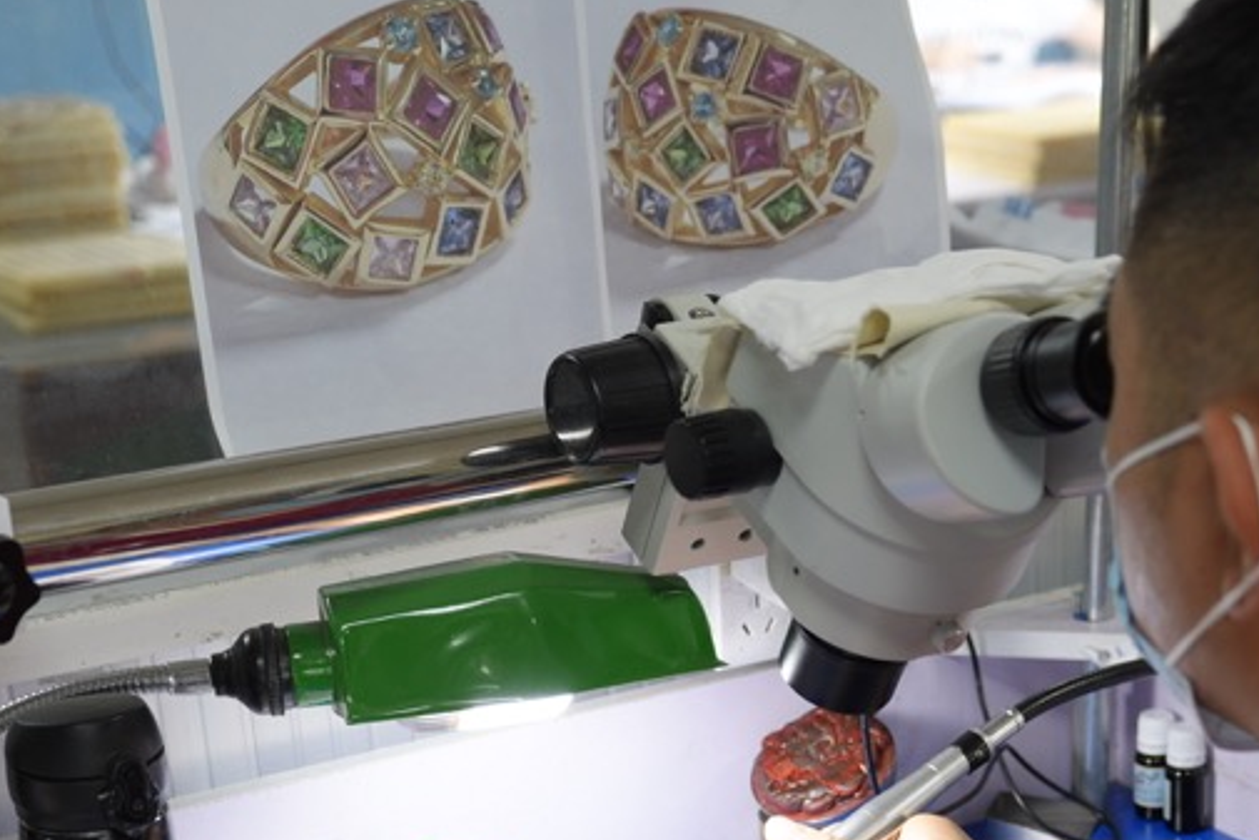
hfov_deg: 26.3
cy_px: 931
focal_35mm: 76
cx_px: 927
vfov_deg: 17.3
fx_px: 2658
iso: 125
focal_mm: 30
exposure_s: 1/30
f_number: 3.2
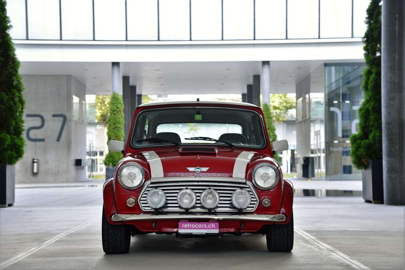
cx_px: 202
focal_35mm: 70
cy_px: 135
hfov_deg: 28.8
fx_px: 788
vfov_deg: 19.5
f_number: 5.6
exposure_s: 1/80
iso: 640
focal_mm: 70
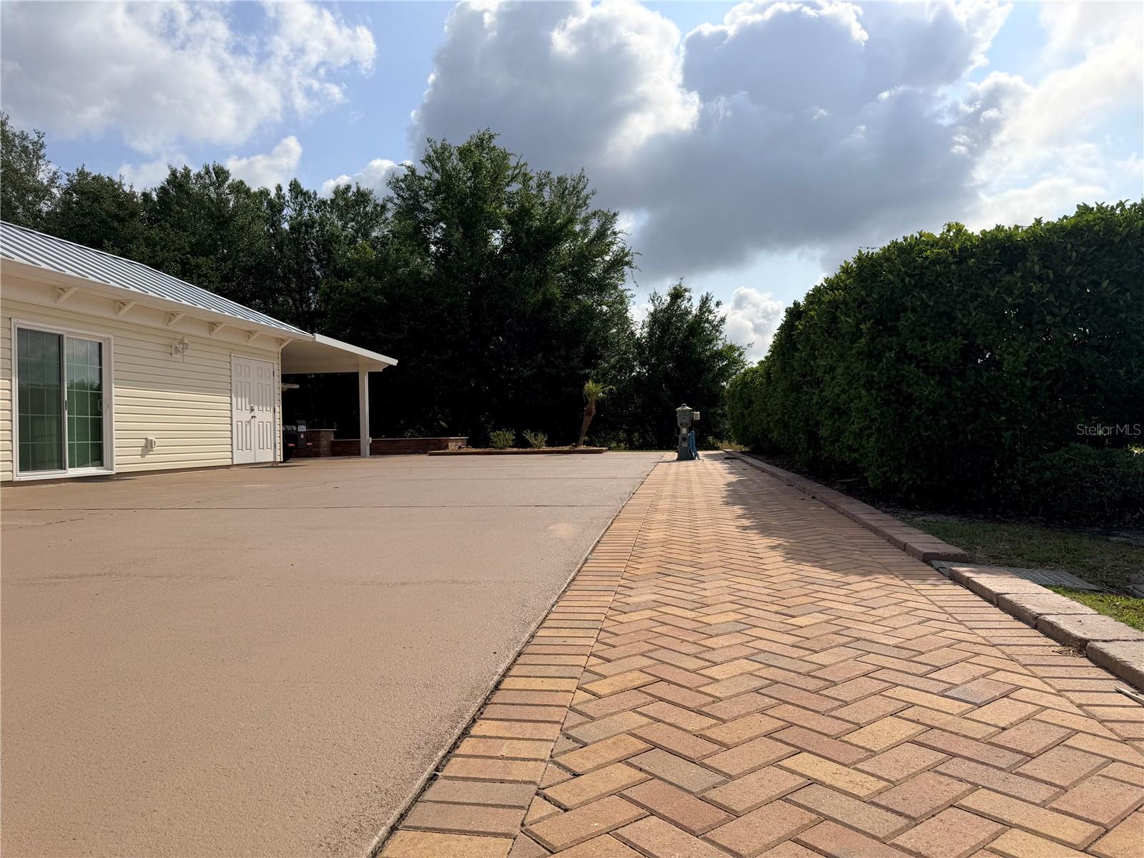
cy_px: 429
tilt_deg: +1.0
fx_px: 793
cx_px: 572
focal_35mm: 24
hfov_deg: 71.6
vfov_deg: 56.8
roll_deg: +1.6
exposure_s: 1/10309
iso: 80
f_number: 1.78
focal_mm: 6.76
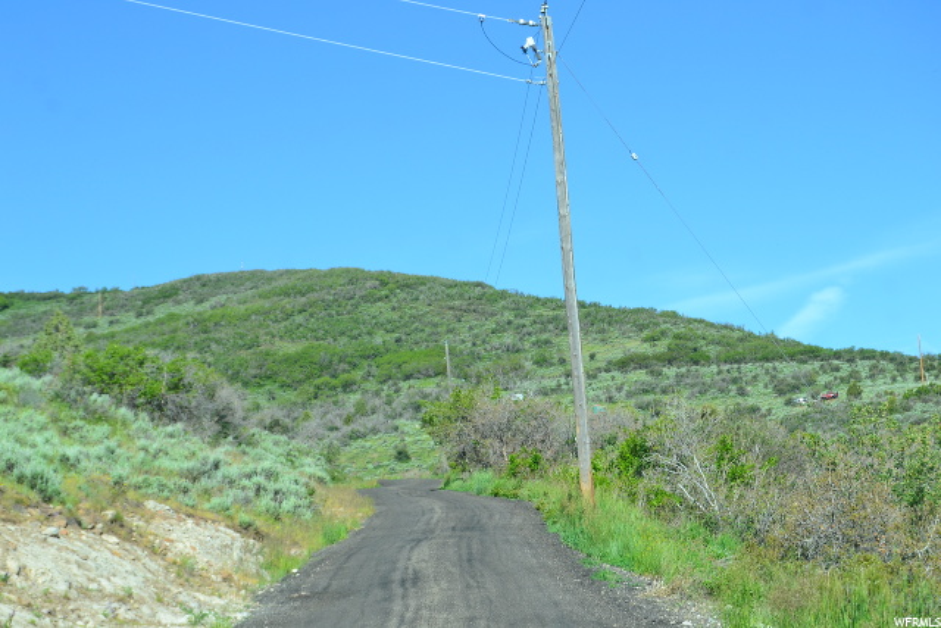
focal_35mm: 75
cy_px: 314
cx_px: 470
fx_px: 1961
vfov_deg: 18.2
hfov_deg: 27.0
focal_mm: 50
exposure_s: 1/320
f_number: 11
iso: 400
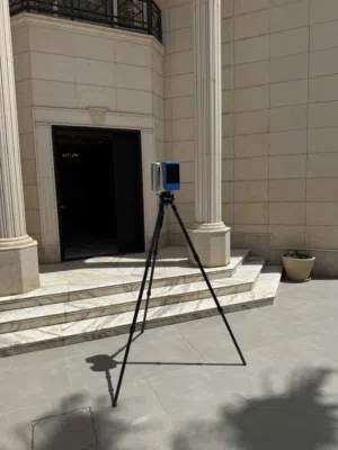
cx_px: 169
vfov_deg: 71.6
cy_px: 225
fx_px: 312
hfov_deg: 56.8
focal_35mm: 24
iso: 80
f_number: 1.78
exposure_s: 1/9009
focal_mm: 6.76
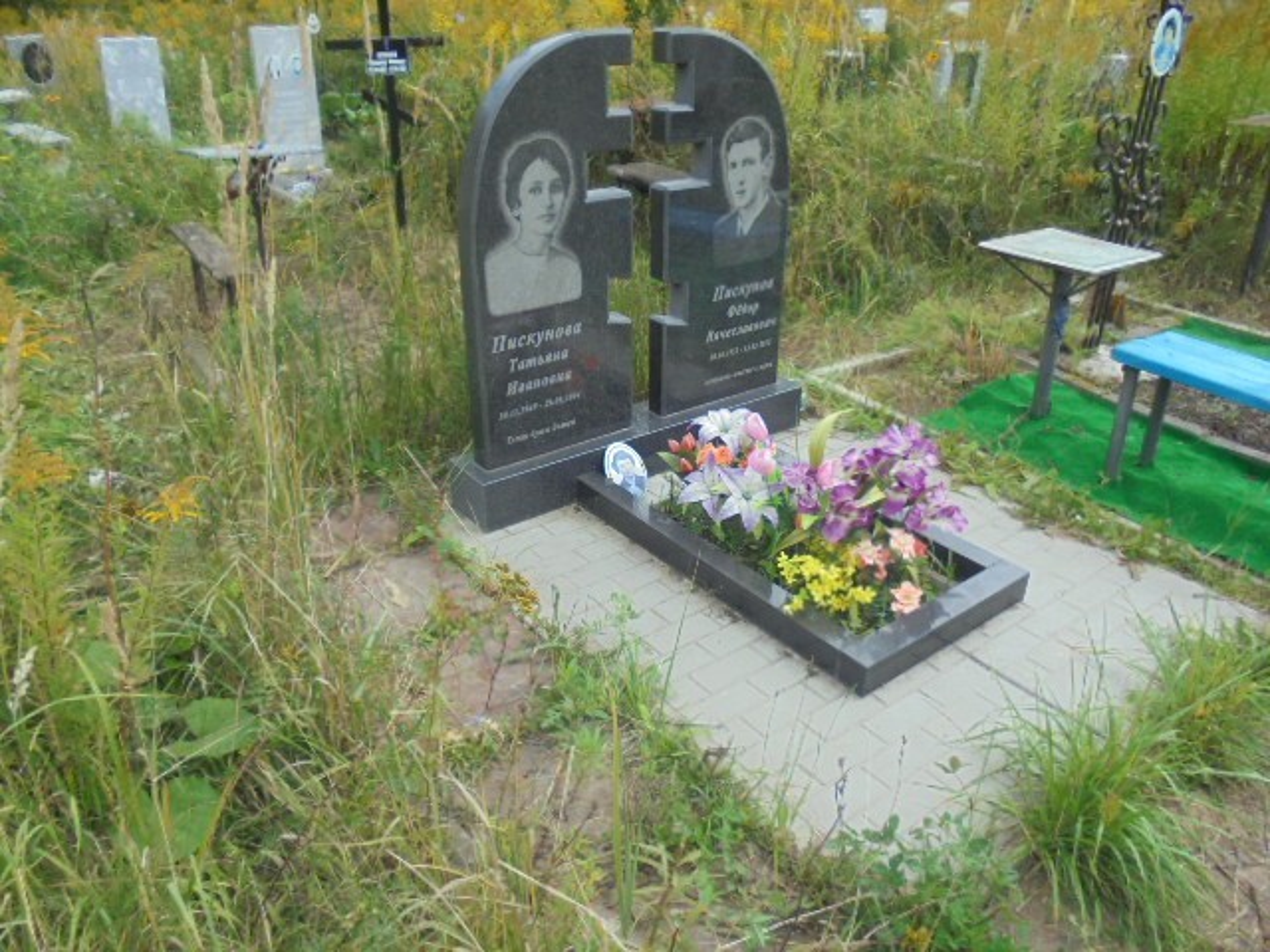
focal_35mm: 26
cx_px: 635
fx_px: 954
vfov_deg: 53.1
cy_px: 476
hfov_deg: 67.3
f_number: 3.5
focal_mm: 4.6
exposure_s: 1/250
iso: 100
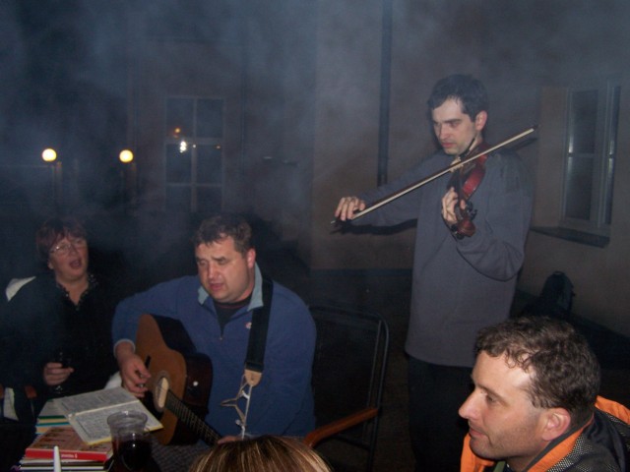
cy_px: 236
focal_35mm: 38
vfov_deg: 37.7
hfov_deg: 49.0
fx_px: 692
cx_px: 315
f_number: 2.8
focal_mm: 6.3
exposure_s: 1/60
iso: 140
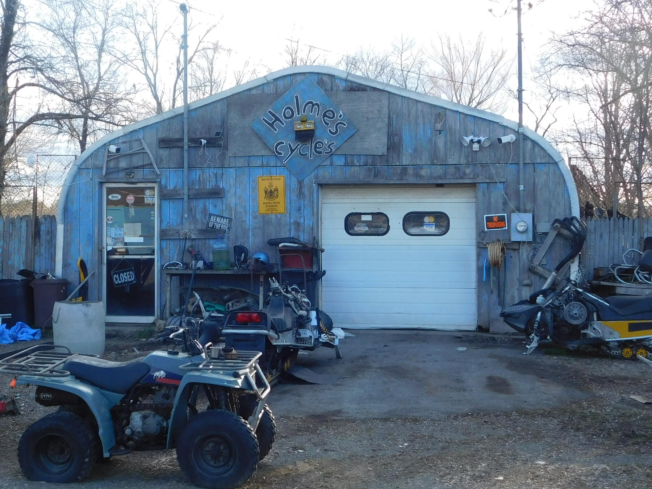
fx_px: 1130
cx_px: 265
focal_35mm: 60
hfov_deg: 32.1
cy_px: 229
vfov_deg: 24.4
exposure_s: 1/250
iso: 125
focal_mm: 6.3
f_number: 3.5
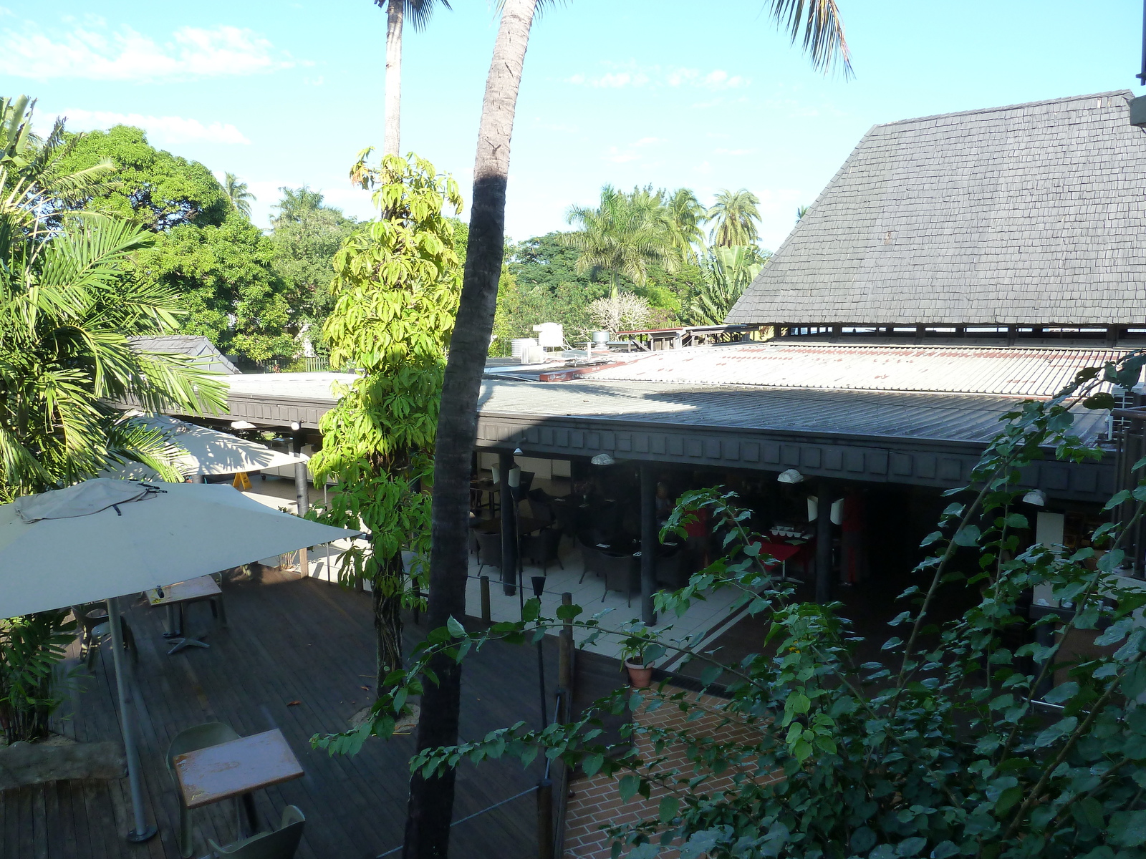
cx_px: 573
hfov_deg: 69.4
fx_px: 828
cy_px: 430
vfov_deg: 54.9
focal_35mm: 25
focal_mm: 4.1
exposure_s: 1/160
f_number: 4
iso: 125
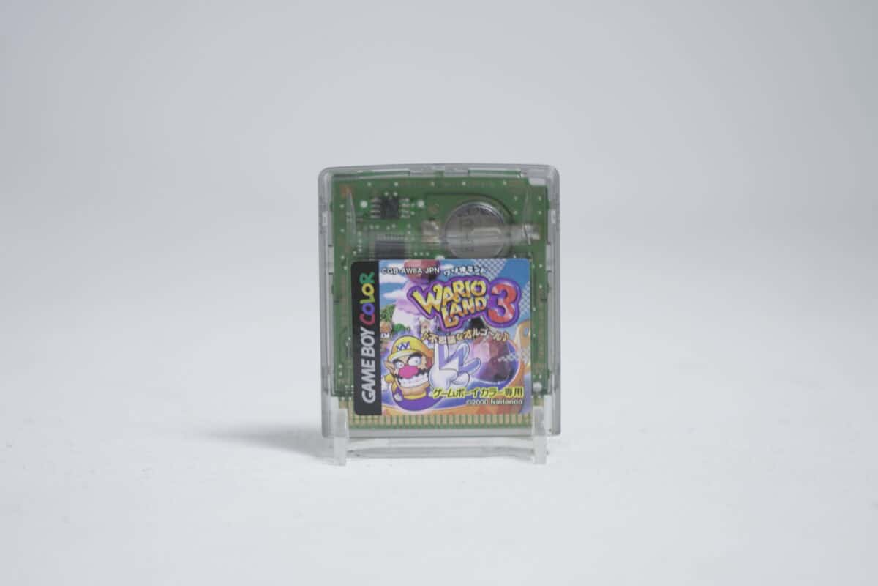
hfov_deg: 28.8
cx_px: 439
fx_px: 1707
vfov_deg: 19.5
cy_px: 293
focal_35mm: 70
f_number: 5.6
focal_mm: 70
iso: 100
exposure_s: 1/5
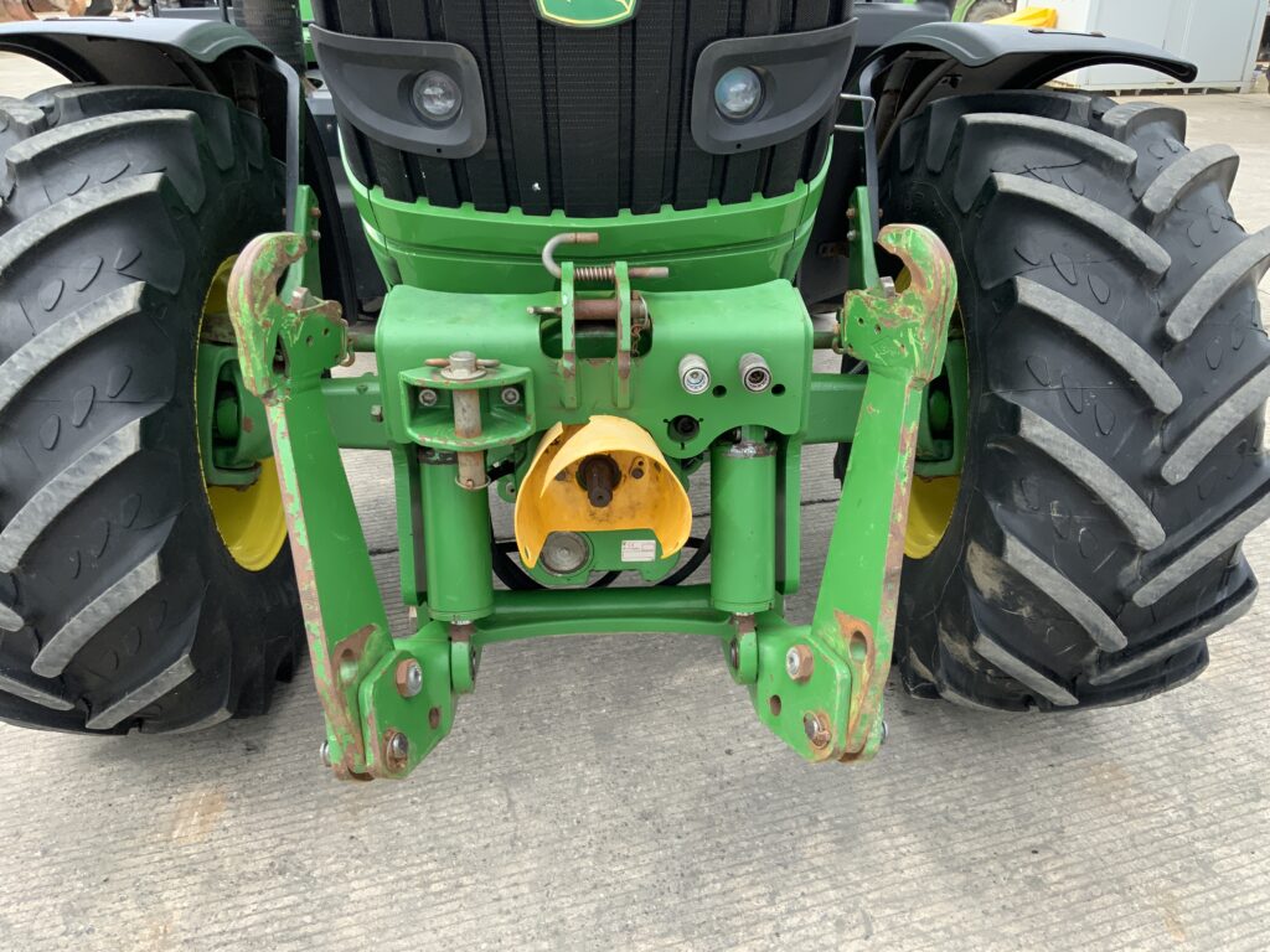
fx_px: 1064
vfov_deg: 48.2
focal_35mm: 29
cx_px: 635
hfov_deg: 61.7
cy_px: 476
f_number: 1.8
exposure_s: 1/344
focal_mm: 3
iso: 16
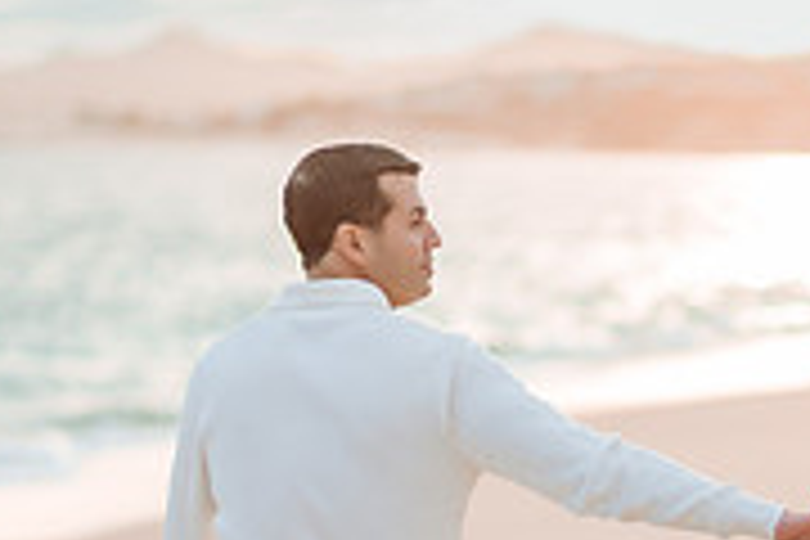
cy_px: 637
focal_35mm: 187
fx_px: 4207
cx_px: 810
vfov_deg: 7.3
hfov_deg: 10.9
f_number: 1.4
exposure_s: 1/5000
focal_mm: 58
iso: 250
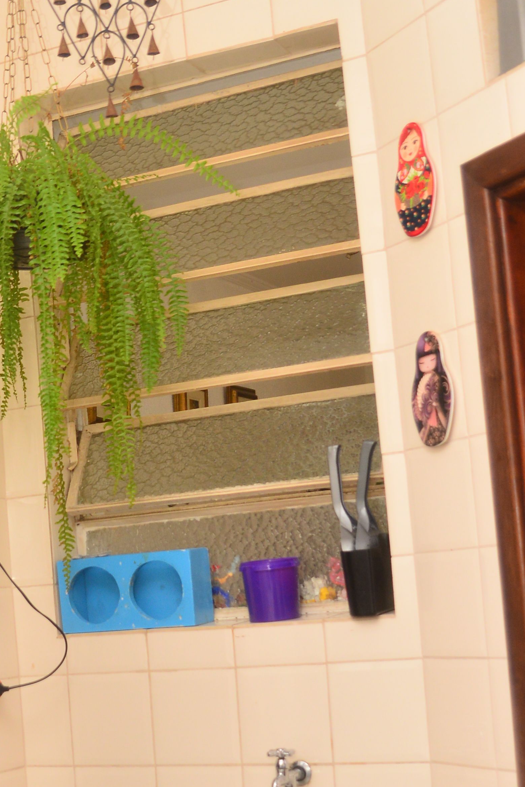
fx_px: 1792
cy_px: 517
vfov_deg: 24.6
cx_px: 159
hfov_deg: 16.6
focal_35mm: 82
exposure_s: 1/200
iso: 640
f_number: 2.8
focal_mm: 32
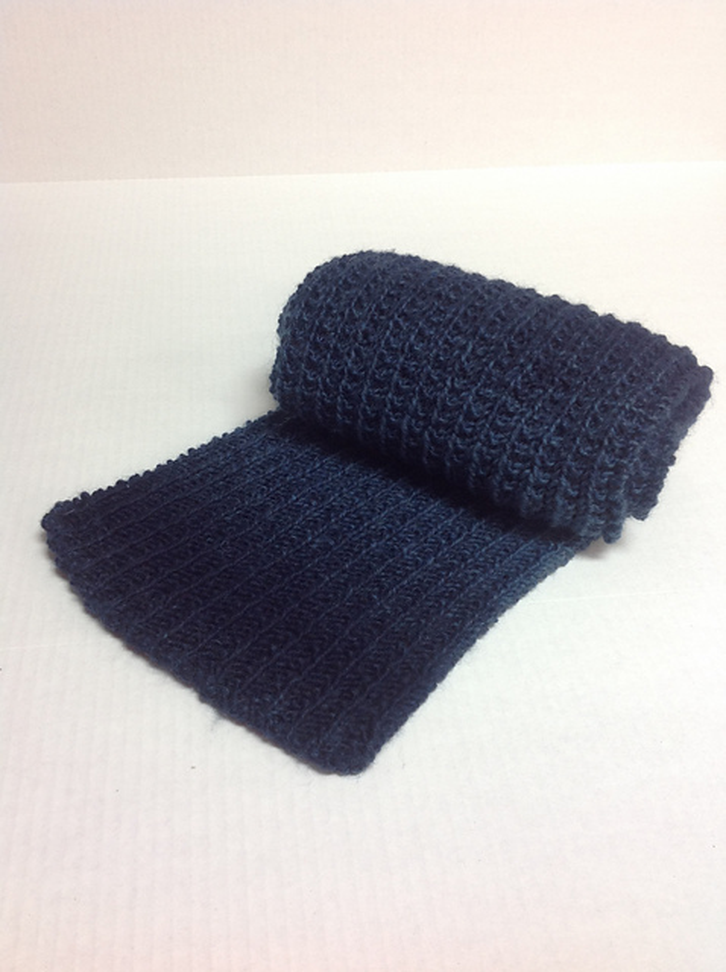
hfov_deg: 40.6
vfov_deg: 52.7
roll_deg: -0.2
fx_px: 981
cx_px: 363
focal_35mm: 35
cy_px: 486
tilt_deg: -41.5
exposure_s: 1/17
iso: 50
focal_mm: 4.28
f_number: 2.4
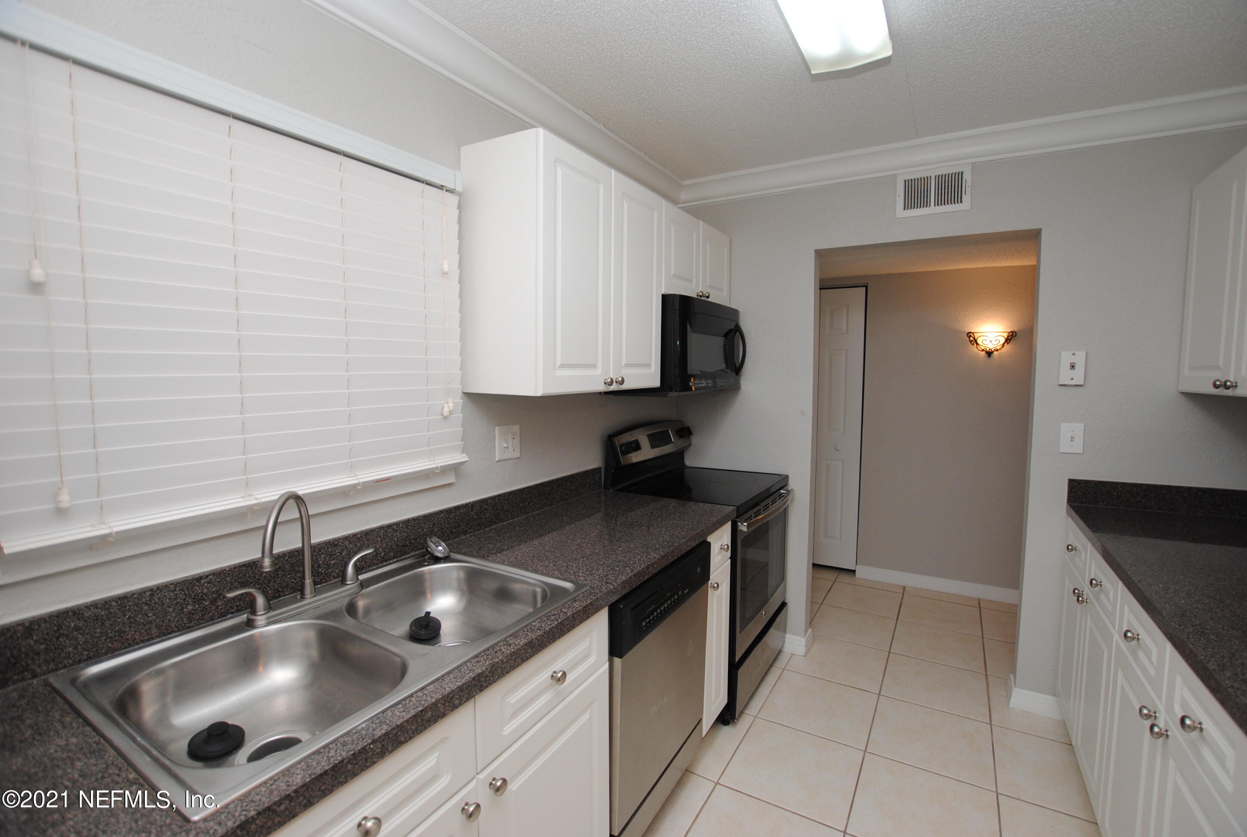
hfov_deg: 100.3
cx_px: 624
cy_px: 418
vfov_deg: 77.6
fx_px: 521
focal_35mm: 15
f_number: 4
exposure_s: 1/60
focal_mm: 10
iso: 200
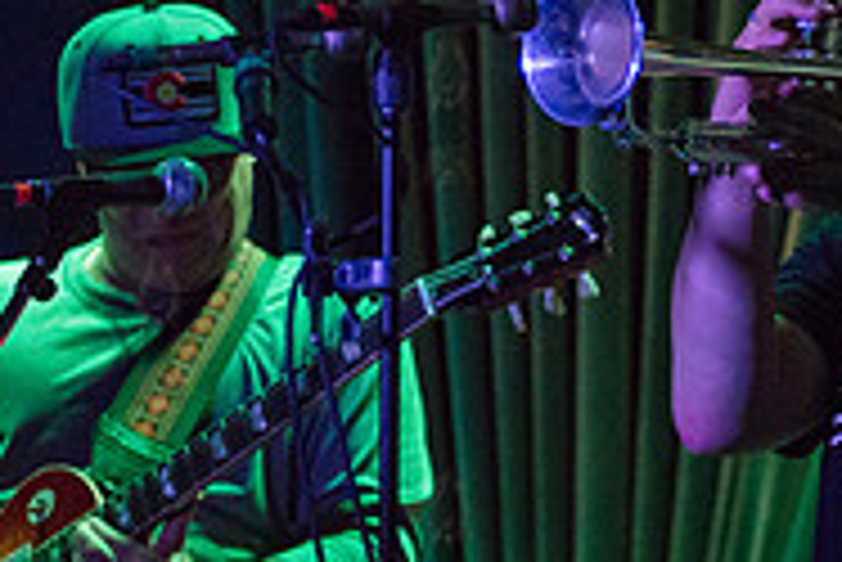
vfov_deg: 5.6
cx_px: 1027
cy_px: 326
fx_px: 5805
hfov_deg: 8.2
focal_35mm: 248
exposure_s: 1/400
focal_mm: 80
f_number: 2.8
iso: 4000
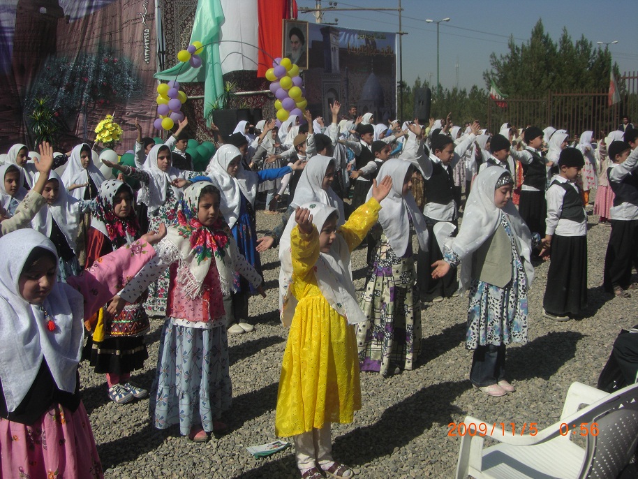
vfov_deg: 32.9
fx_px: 811
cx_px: 319
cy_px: 240
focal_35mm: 44
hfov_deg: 42.9
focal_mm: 7.4
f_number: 4.8
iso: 50
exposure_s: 1/640
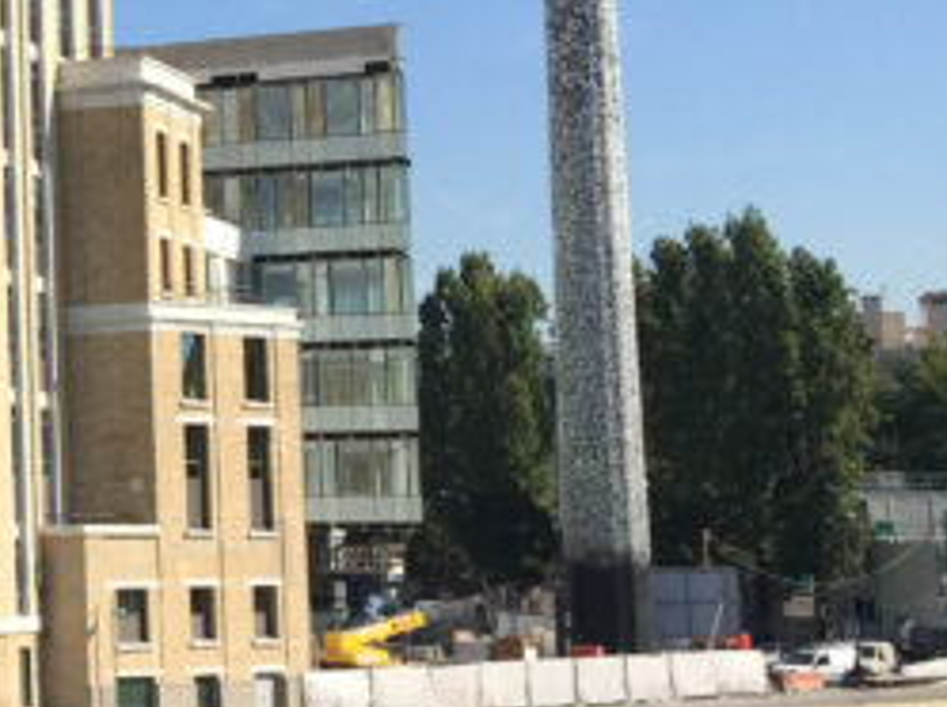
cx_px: -700
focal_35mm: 105
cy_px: 306
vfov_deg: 14.1
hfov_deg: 16.2
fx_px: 2868
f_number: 2.2
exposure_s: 1/1883
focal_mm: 4.15
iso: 32
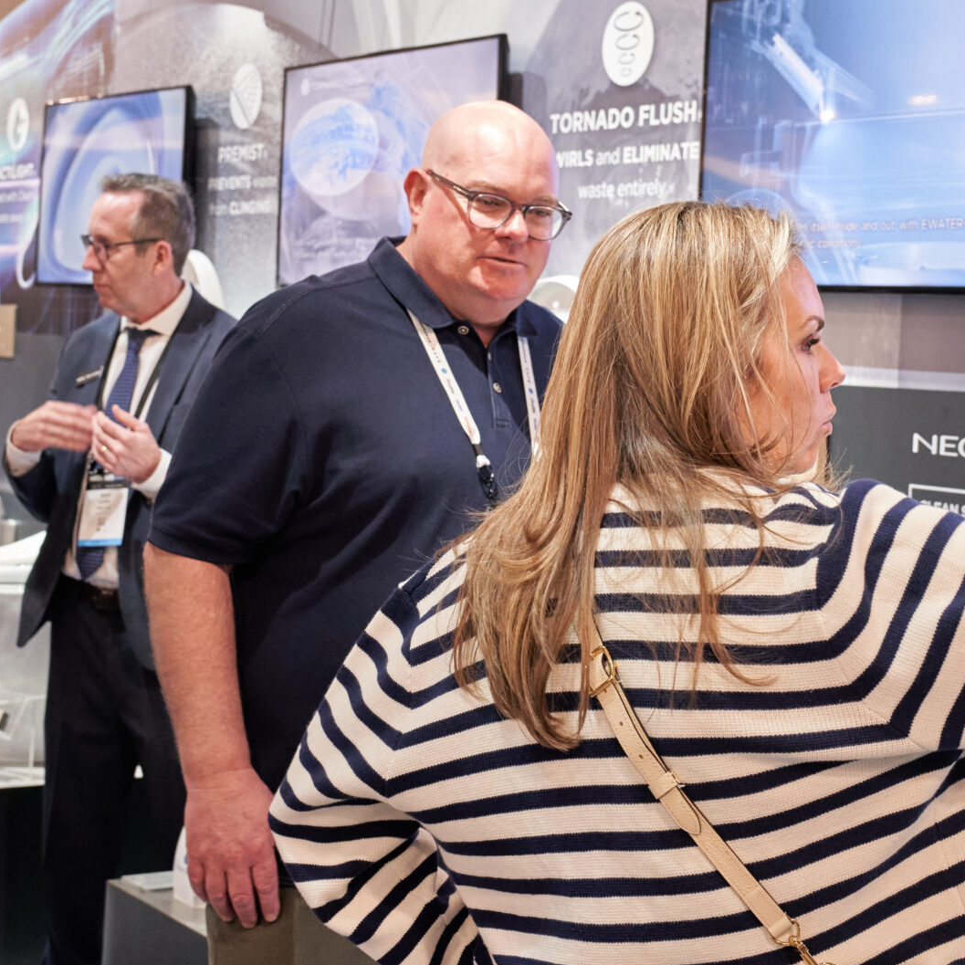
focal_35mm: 70
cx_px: 578
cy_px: 312
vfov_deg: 24.5
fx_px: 2208
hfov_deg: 24.6
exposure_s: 1/125
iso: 4000
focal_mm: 34
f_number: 5.6
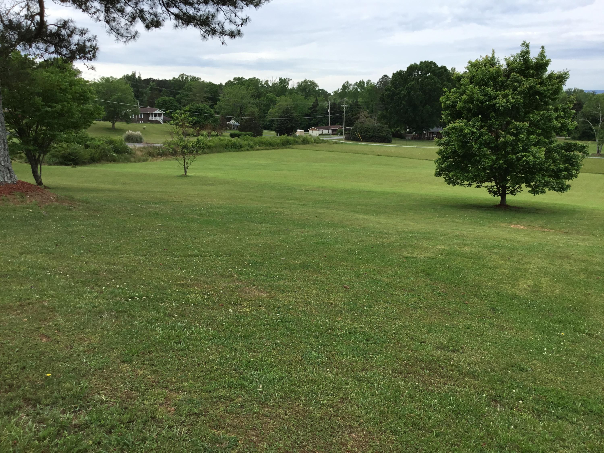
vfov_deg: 45.4
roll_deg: +0.8
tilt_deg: -14.3
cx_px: 302
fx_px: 541
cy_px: 226
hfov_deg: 58.4
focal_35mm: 31
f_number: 2.4
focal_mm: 3.3
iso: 25
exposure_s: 1/849
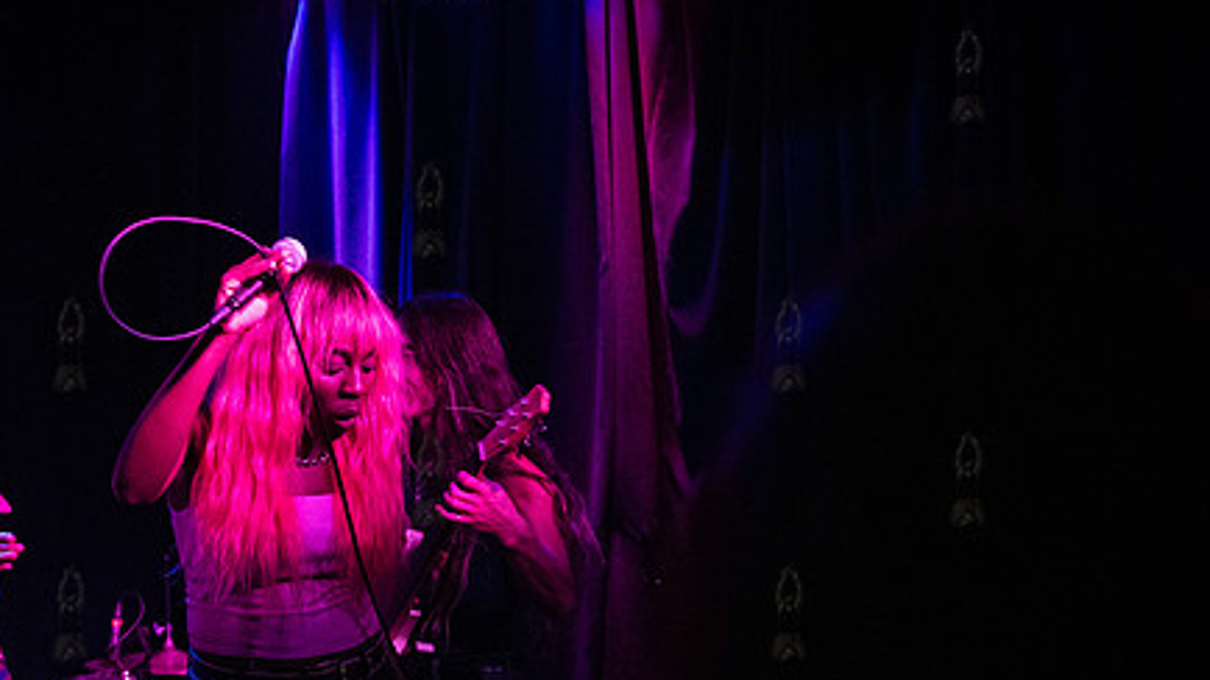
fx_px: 2246
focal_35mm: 70
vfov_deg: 17.2
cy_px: 477
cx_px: 427
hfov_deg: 30.0
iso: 12800
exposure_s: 1/320
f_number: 3.5
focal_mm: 50
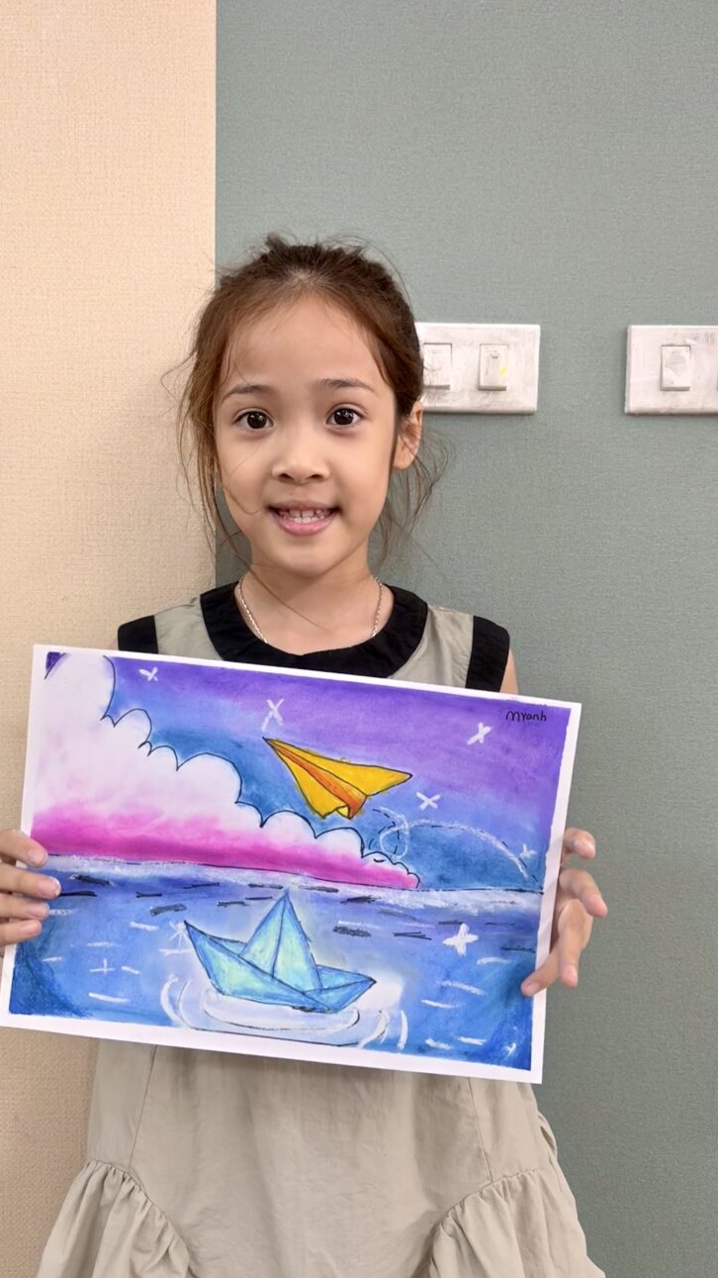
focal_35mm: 27
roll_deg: -1.4
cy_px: 648
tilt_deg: +0.2
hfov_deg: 42.9
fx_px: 914
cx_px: 329
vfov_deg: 69.9
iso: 125
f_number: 1.78
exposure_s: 1/100
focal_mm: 6.76
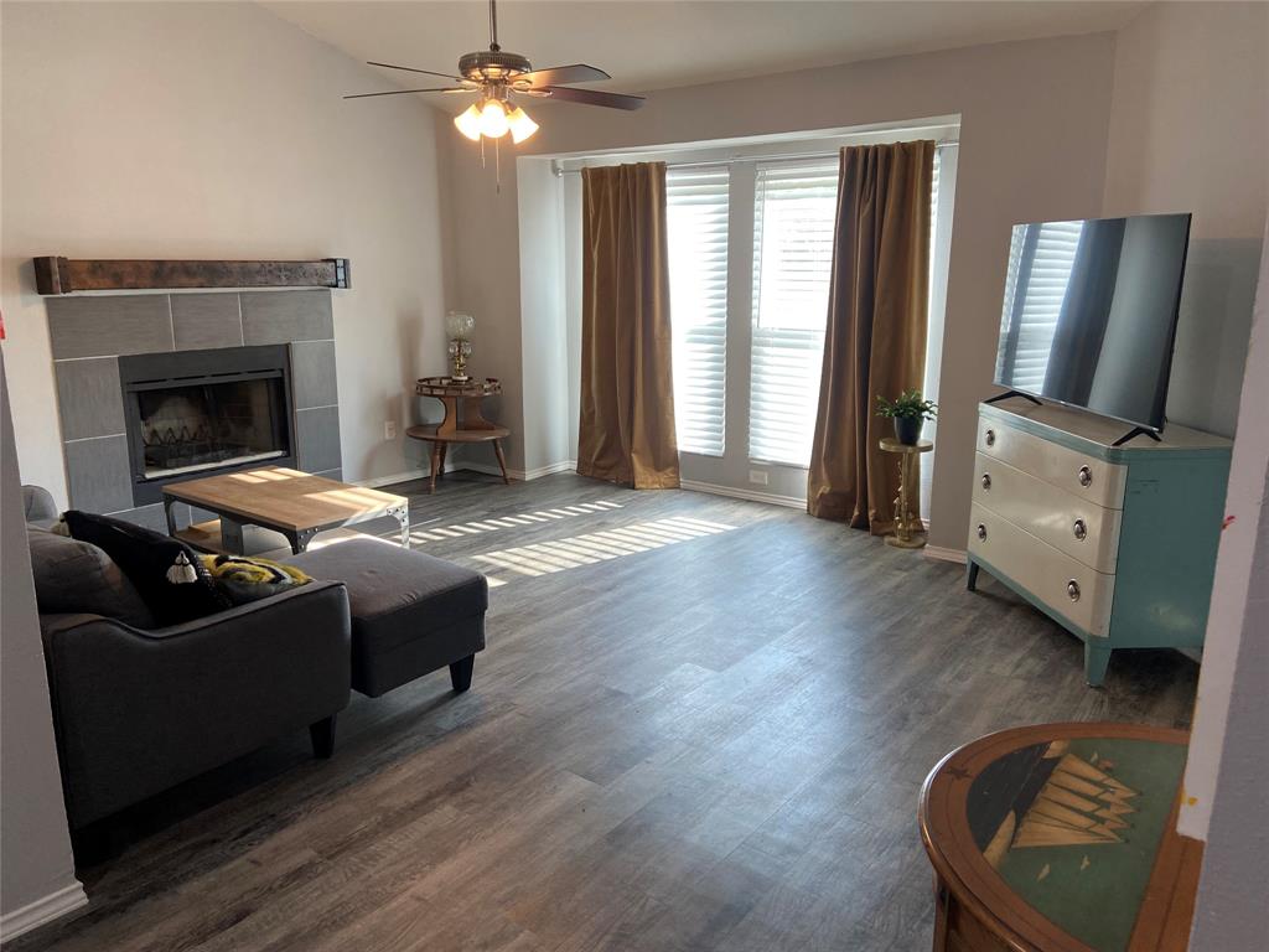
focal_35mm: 26
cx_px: 634
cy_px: 476
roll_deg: -0.1
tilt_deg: -14.2
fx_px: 953
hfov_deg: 67.3
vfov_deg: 53.1
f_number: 1.8
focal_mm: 4.25
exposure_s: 1/120
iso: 125
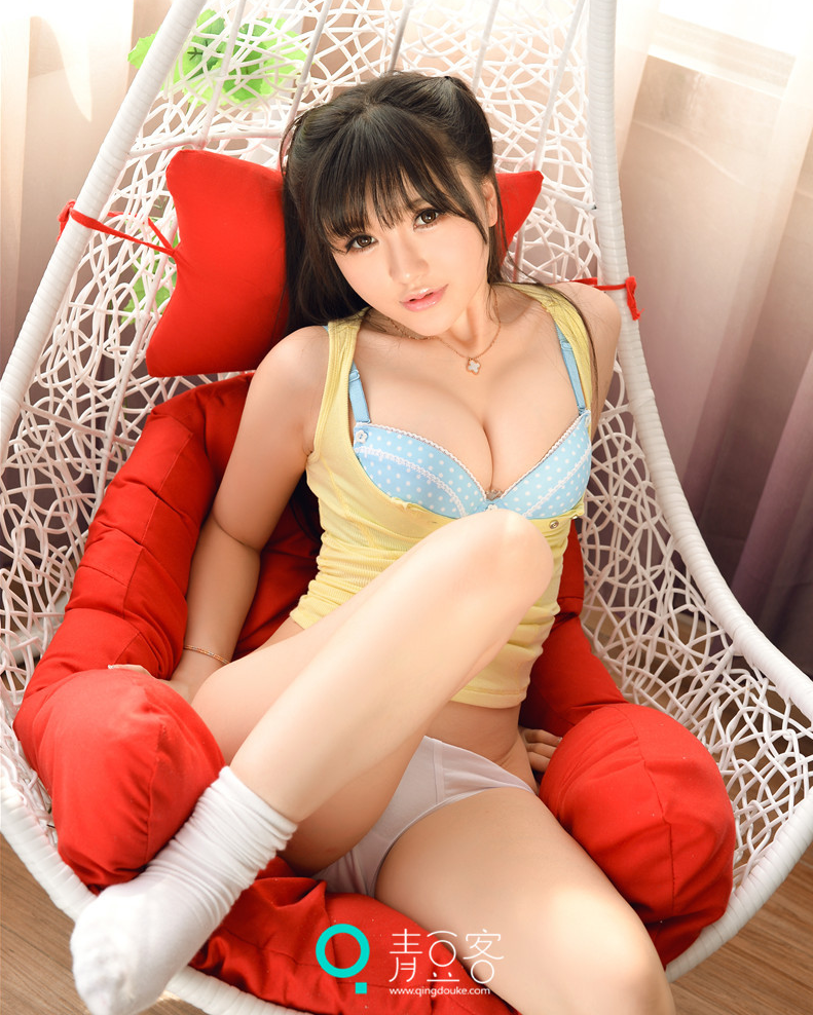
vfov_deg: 33.0
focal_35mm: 57
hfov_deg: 26.7
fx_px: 1714
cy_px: 481
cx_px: 410
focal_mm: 50
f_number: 5
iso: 200
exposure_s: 1/100
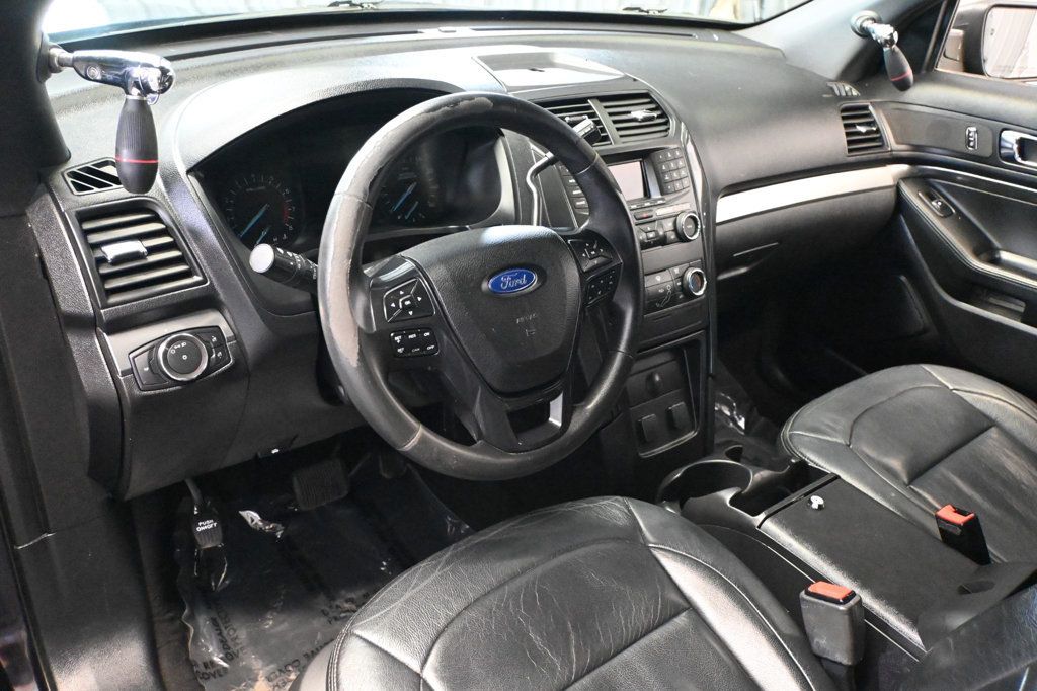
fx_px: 864
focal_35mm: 30
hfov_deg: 61.9
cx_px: 518
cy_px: 346
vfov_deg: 43.6
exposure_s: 1/25
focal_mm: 20
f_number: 3.8
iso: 12800
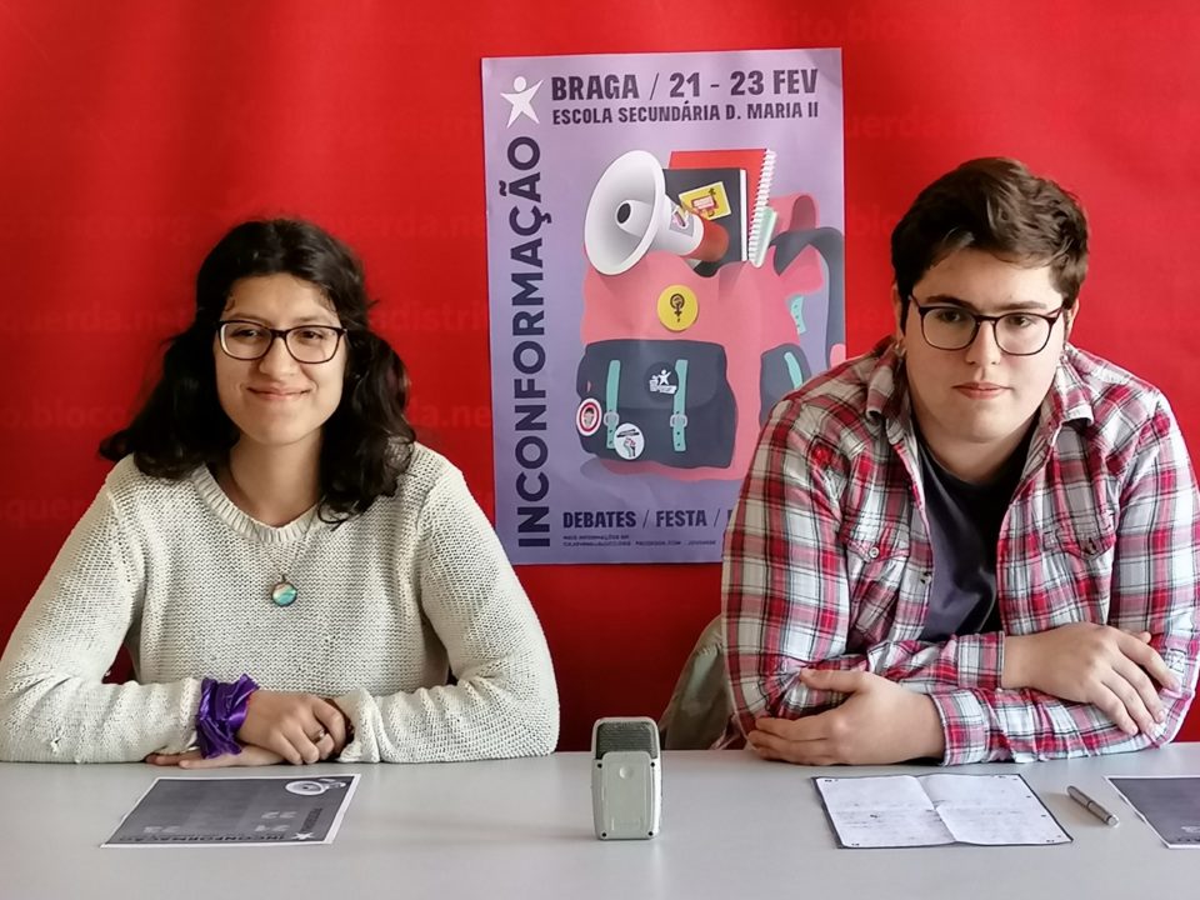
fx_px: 2080
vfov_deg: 24.4
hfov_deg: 32.2
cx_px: 600
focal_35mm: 60
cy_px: 450
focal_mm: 4.75
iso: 200
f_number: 1.8
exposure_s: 1/33.3
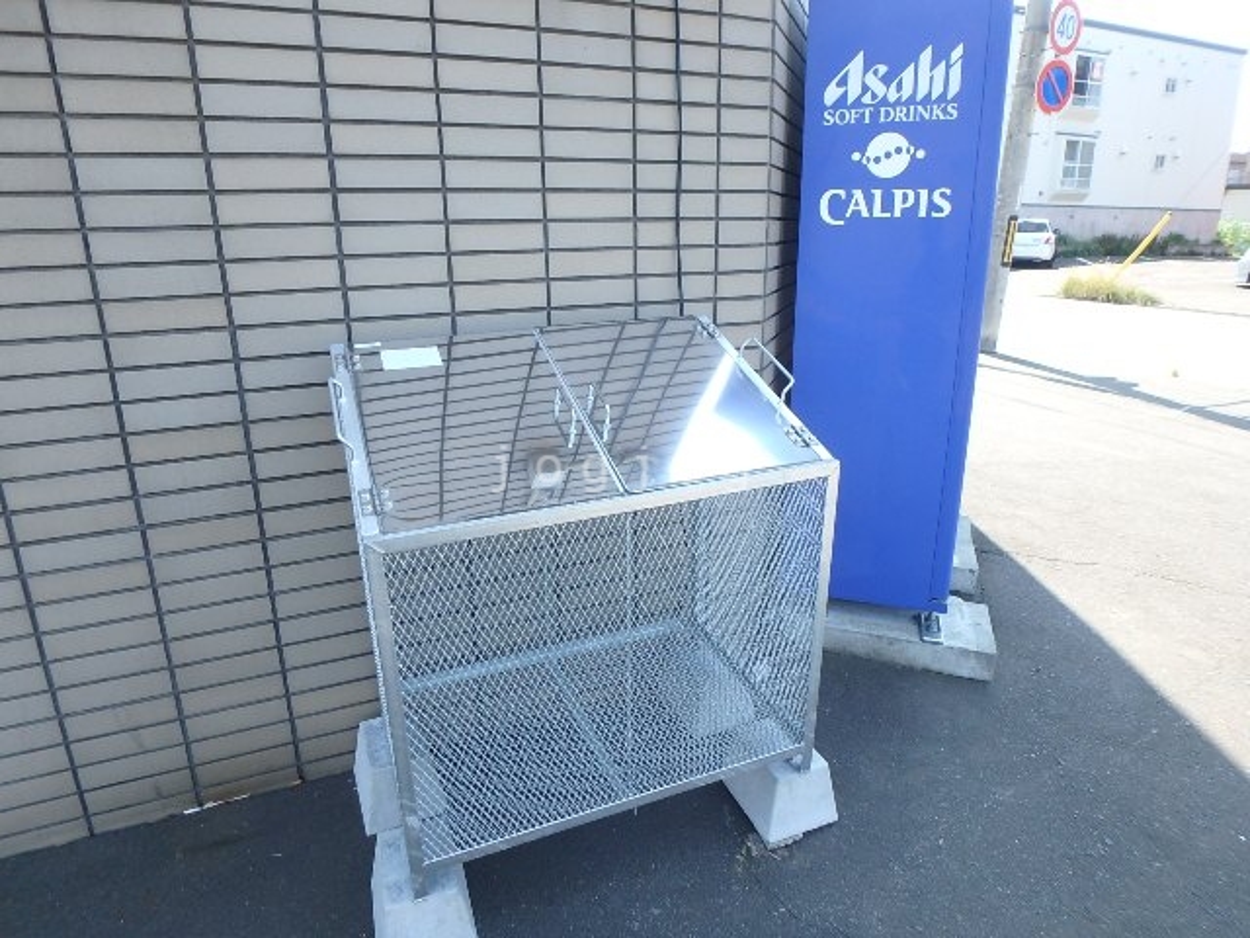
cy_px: 469
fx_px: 758
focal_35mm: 21
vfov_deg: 63.4
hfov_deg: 79.0
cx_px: 625
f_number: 3.5
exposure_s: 1/200
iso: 125
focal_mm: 3.7
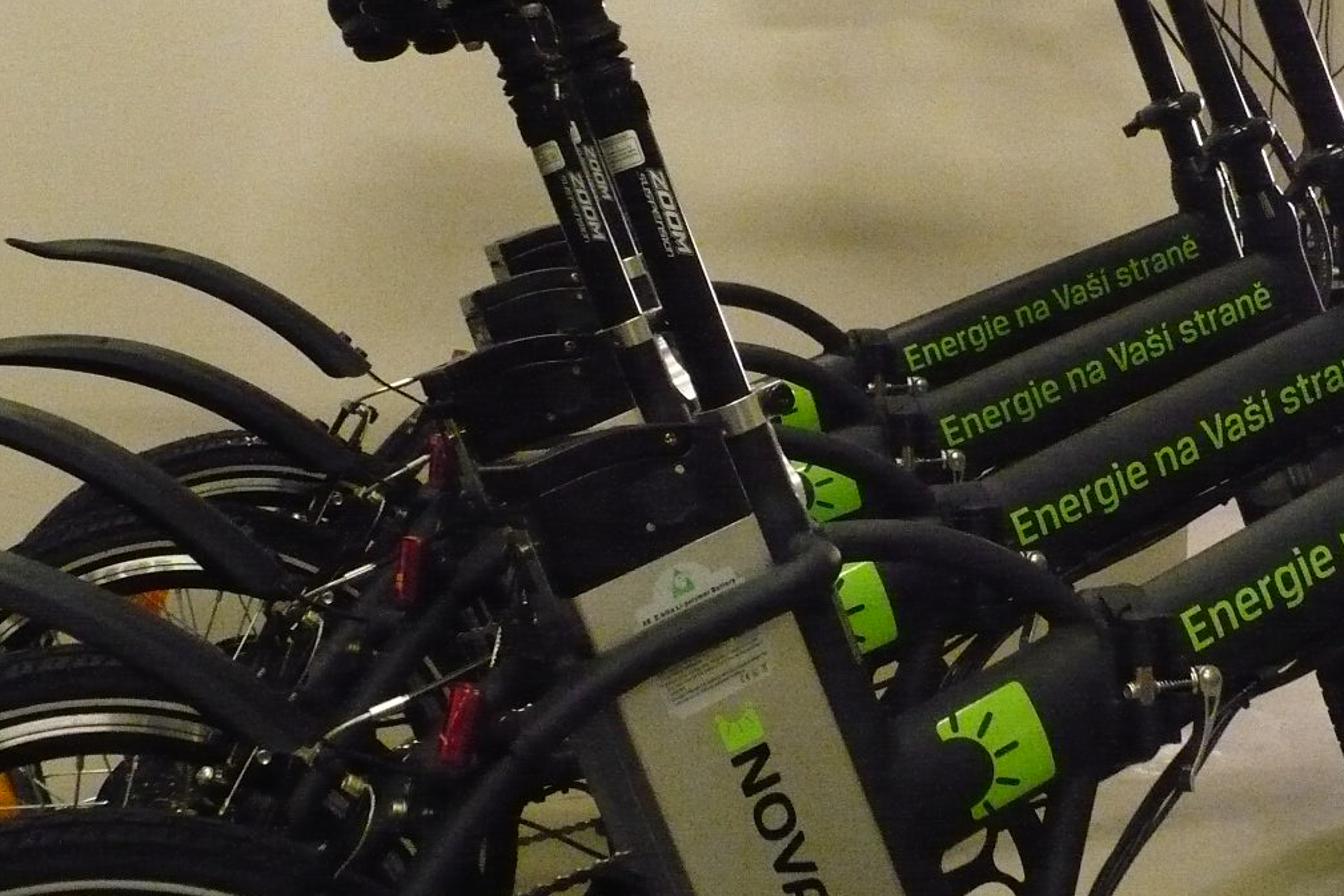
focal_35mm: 61
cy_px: 425
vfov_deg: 22.3
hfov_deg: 32.5
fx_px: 2278
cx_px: 923
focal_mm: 6.1
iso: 800
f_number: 2.8
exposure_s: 1/80
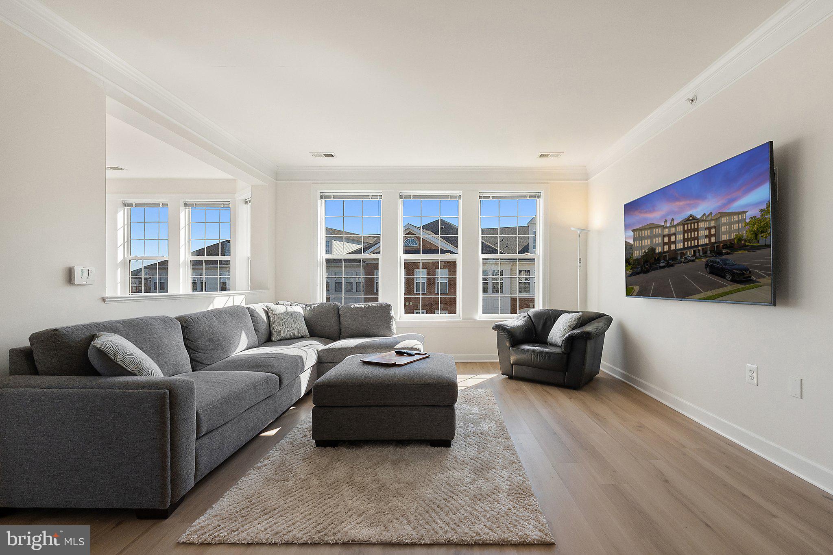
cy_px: 278
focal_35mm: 15
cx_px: 416
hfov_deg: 100.4
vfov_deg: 77.3
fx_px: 347
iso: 800
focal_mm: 10
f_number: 8
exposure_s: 1/100
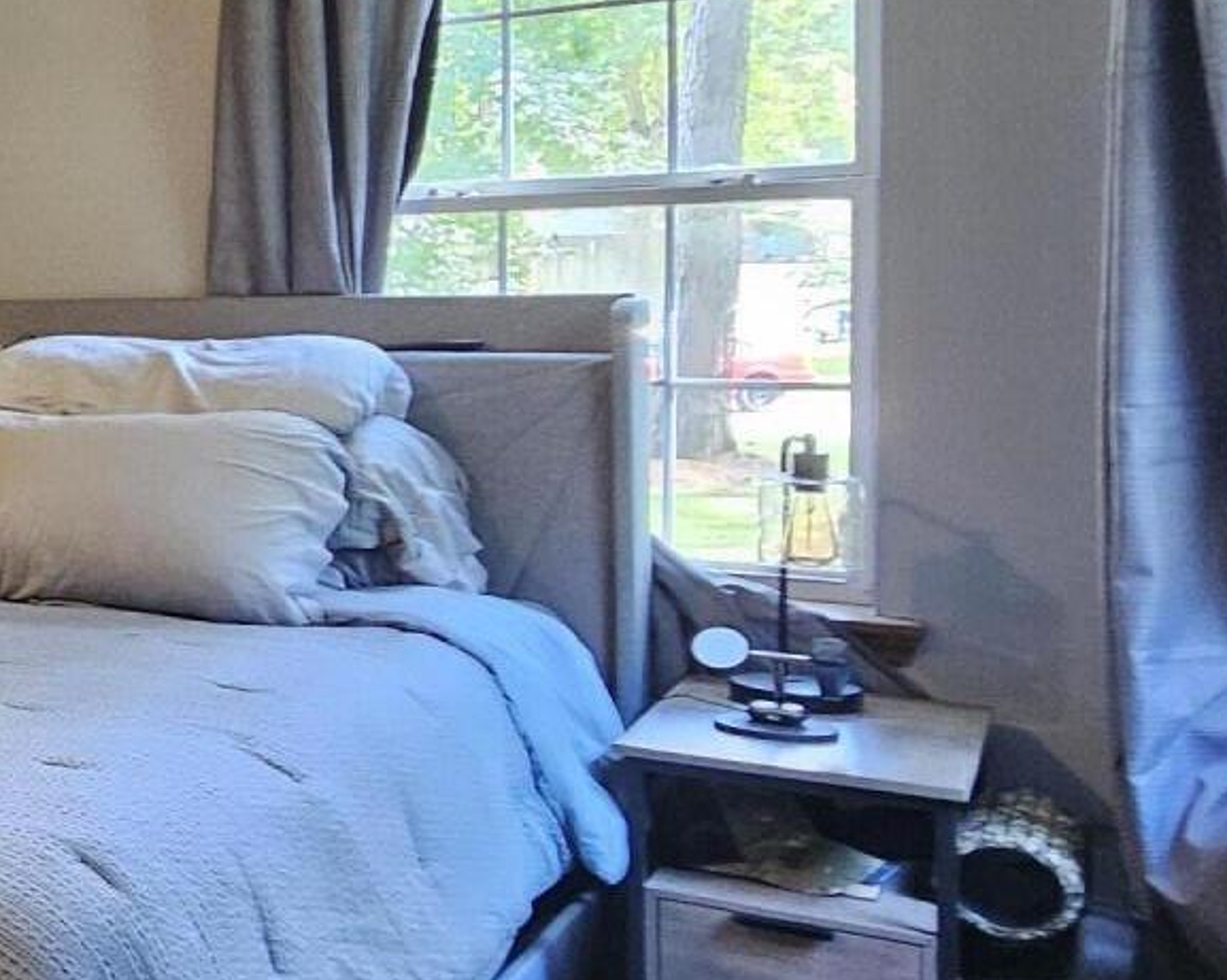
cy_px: 340
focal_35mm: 44
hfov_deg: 26.1
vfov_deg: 33.9
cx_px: -736
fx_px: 1597
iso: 320
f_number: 2.2
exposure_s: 1/40
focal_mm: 2.2
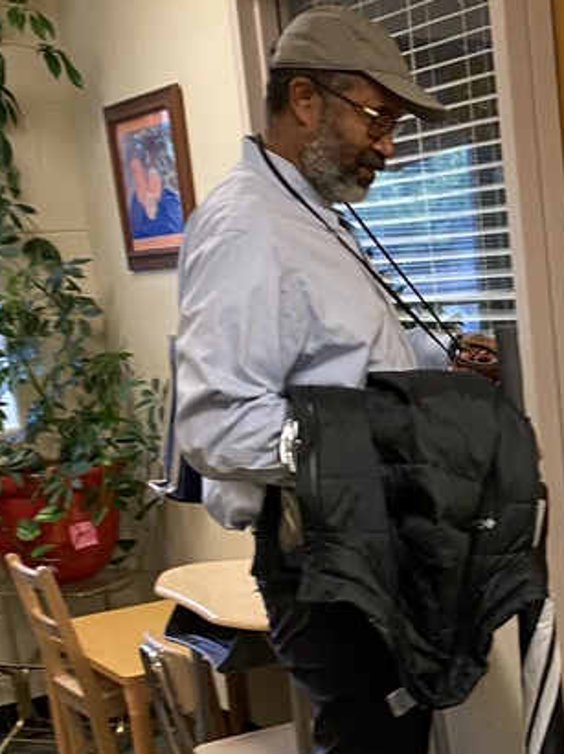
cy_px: 570
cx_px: 678
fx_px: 1414
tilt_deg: -7.8
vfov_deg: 29.3
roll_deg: +2.9
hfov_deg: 21.0
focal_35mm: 65
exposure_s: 1/60
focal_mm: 4.25
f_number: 1.8
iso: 200
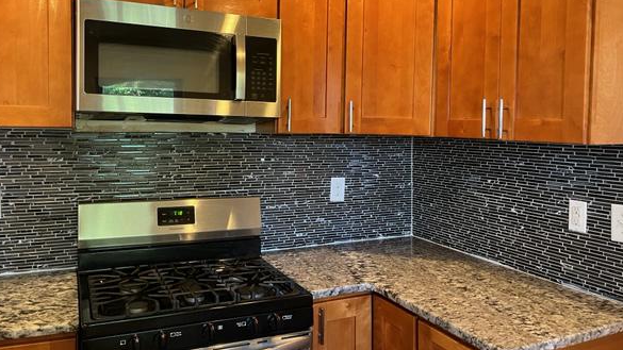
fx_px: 512
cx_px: 327
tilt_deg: -1.8
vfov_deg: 37.7
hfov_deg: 62.6
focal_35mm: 31
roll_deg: -0.4
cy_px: 147
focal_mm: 5.1
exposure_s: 1/60
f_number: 1.6
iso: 400
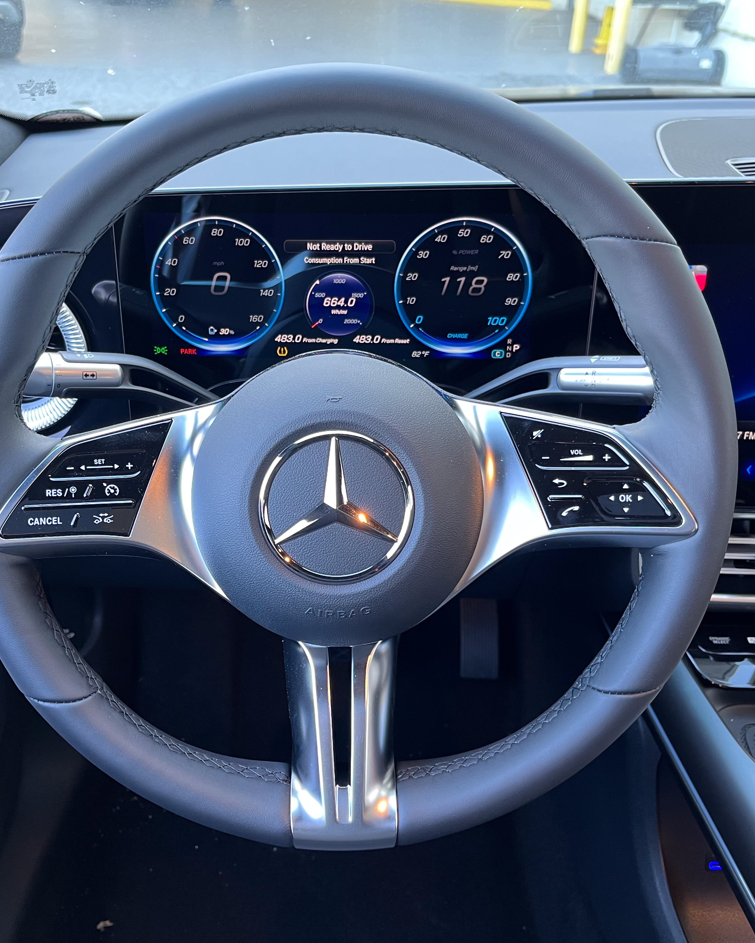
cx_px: 307
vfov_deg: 52.8
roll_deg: -0.8
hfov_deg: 43.2
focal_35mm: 34
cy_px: 473
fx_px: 950
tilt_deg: -30.7
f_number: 1.6
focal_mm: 5.1
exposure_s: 1/50
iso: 125
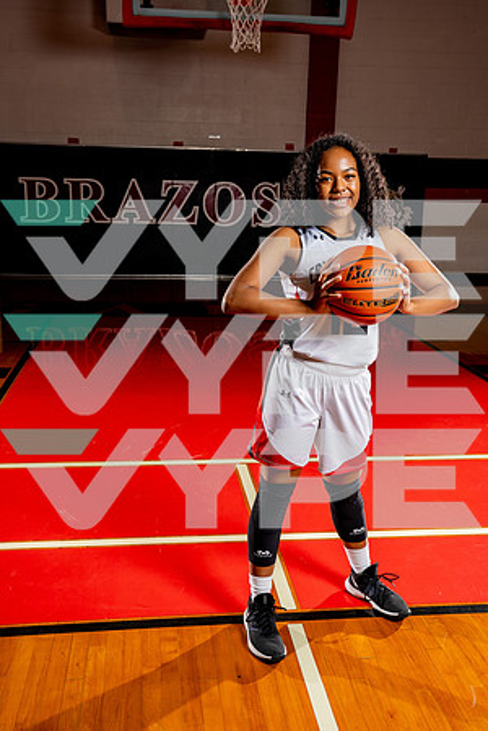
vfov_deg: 51.9
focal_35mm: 37
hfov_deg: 35.9
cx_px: 244
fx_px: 752
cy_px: 366
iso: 100
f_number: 8
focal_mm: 37
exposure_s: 1/250
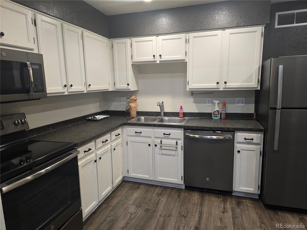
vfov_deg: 58.9
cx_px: 154
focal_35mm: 23
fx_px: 204
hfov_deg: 73.9
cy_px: 115
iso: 400
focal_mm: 6.3
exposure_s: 1/120
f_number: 1.7
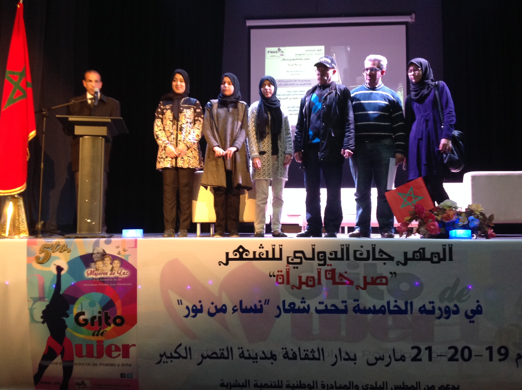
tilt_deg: +5.4
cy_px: 195
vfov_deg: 40.6
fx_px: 527
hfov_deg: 52.7
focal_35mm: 35
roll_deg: -1.0
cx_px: 261
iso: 160
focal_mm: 4.28
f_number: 2.4
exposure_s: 1/15
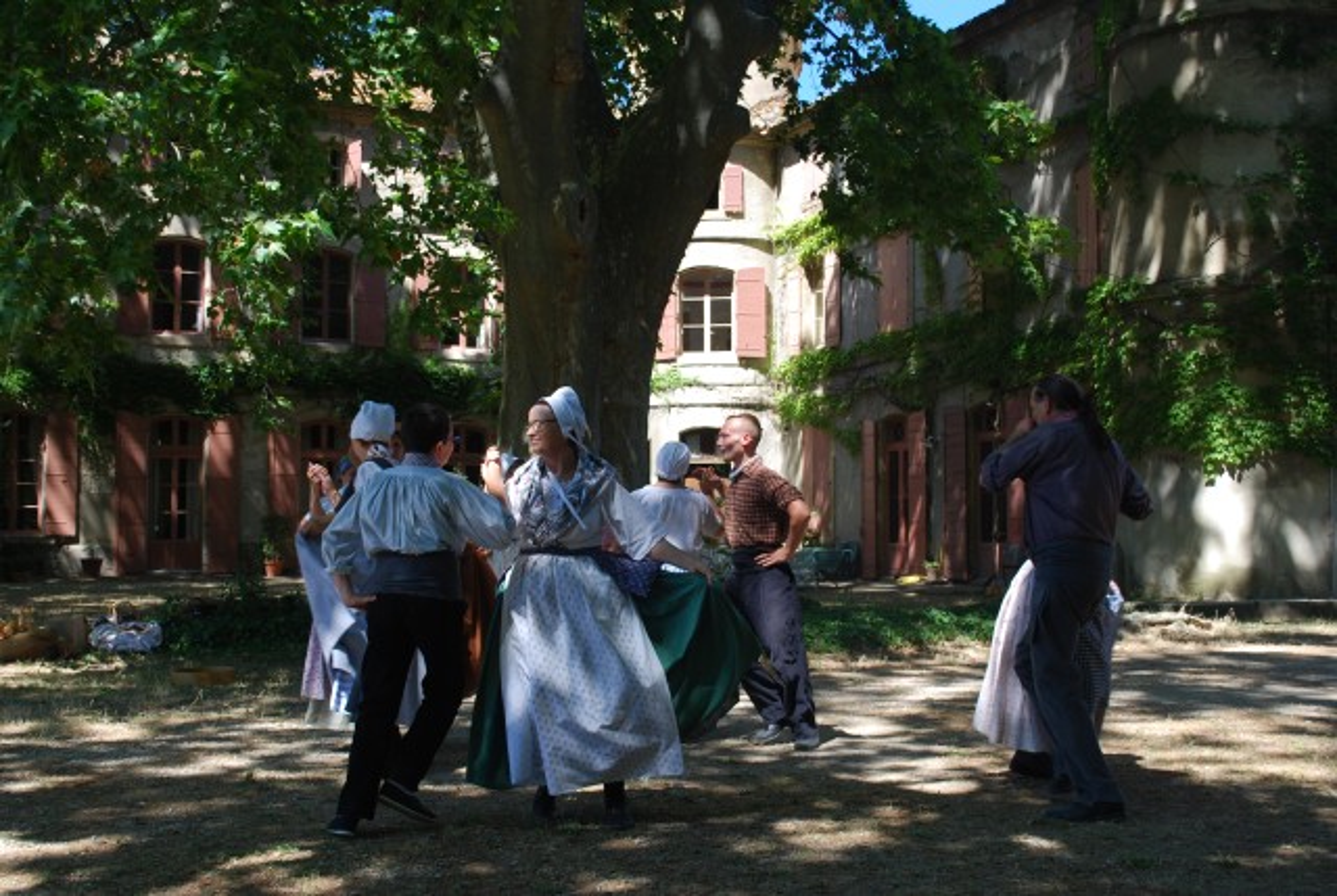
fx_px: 1562
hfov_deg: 46.3
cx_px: 668
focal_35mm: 42
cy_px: 448
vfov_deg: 32.0
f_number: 5.6
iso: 100
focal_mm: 28
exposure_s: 1/125
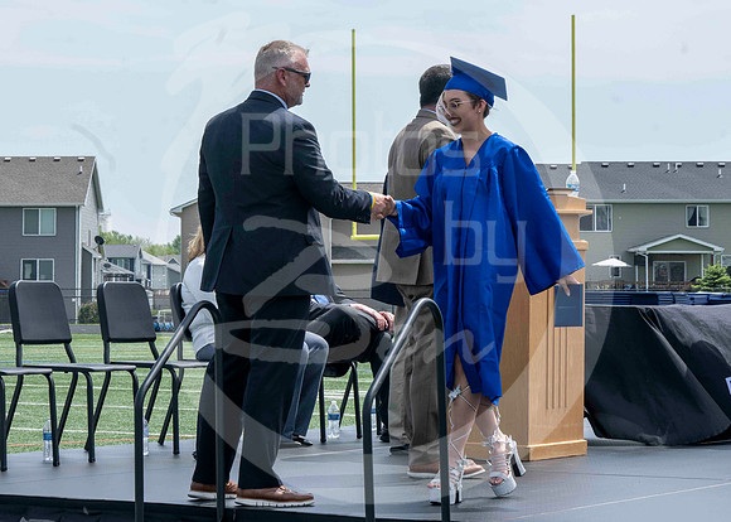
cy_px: 117
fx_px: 2531
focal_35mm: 122
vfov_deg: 11.7
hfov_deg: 16.4
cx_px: 253
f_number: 13
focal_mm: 74
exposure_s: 1/250
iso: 200
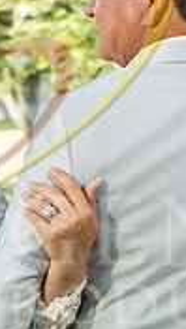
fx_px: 1423
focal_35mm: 163
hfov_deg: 7.5
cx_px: 24
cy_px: 191
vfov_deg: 13.2
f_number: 4
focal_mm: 47
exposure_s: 1/500
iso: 500
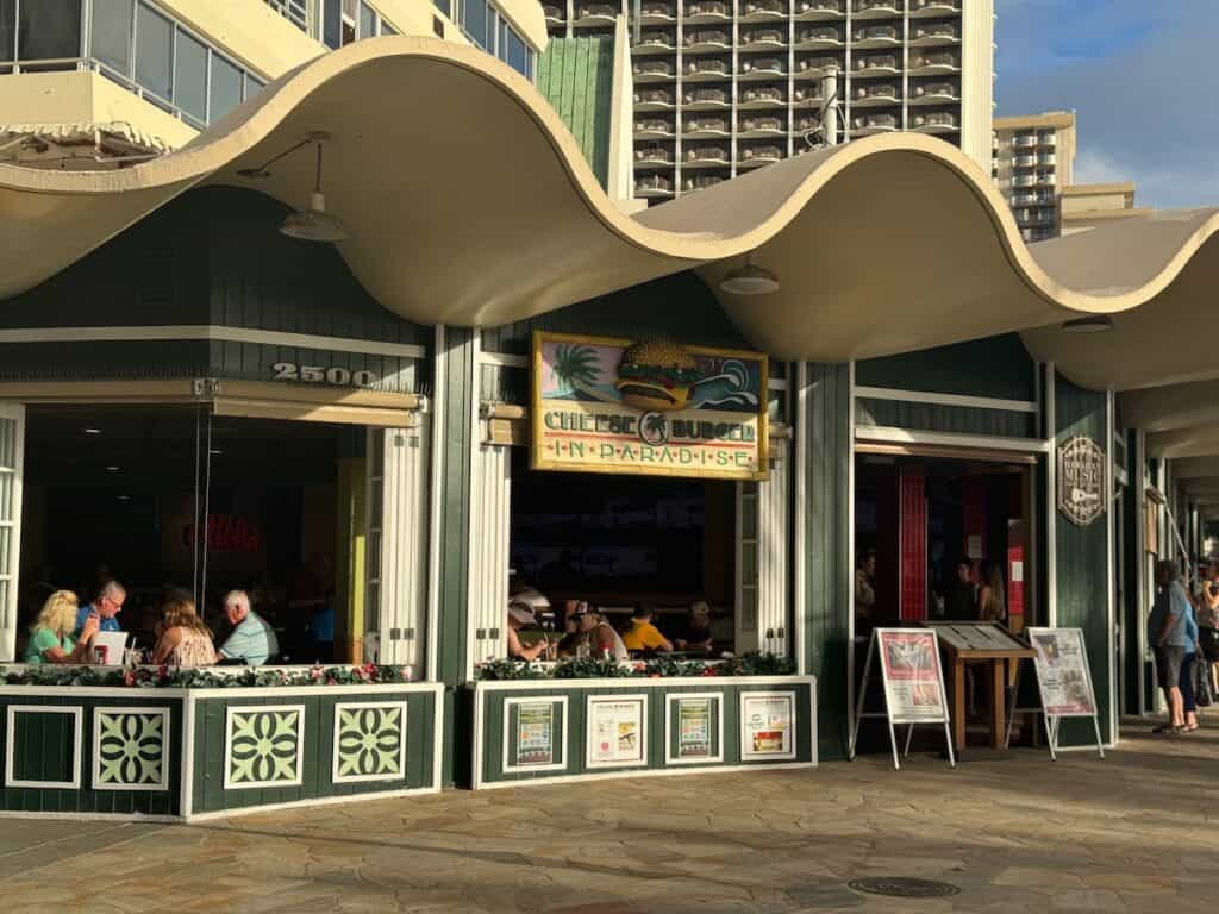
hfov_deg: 39.7
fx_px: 1690
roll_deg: -0.2
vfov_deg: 30.3
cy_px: 457
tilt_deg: +4.0
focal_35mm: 48
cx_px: 610
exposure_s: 1/3425
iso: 64
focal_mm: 6.76
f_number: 1.78
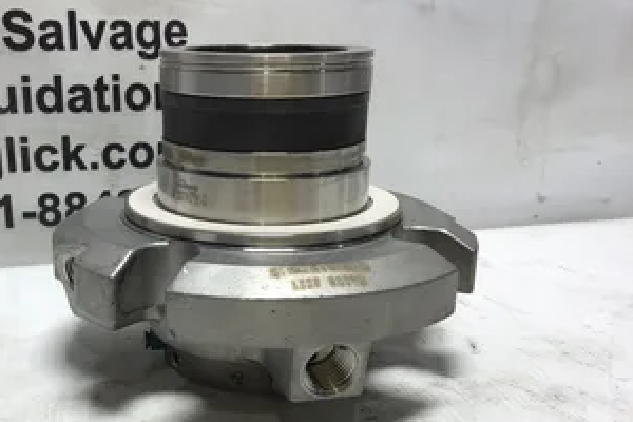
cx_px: 217
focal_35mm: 43
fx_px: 756
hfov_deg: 44.8
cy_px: 298
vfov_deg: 30.8
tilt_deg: -20.6
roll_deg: +0.7
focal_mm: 3.3
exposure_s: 1/120
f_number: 2.4
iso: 32
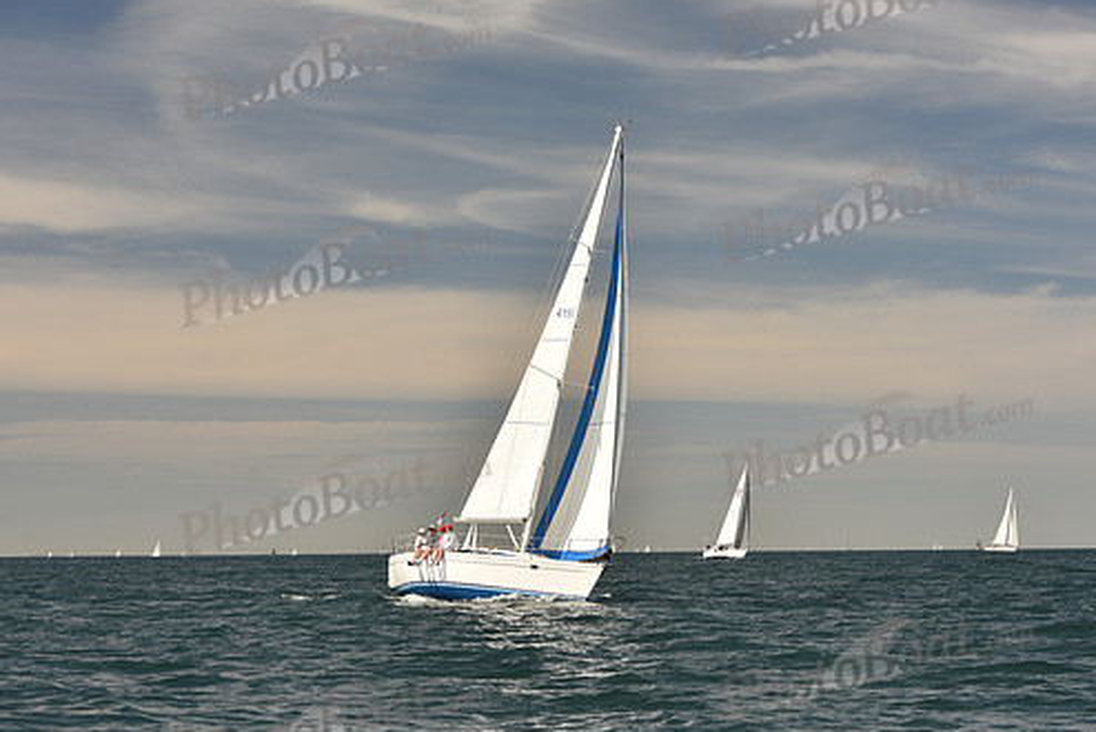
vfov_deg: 15.6
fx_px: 2681
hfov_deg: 23.1
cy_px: 354
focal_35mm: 88
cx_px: 608
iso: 250
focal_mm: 75
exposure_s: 1/640
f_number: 7.1
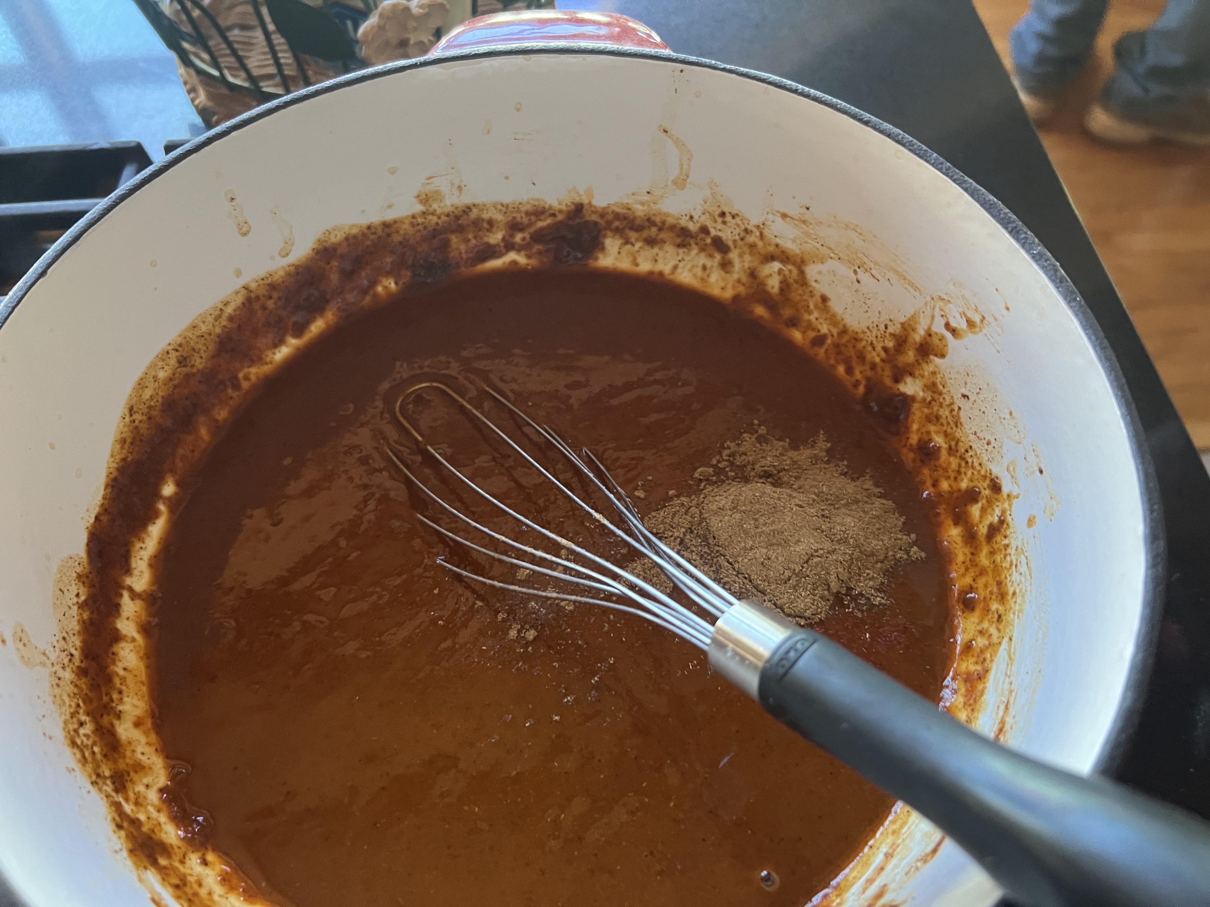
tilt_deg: -57.4
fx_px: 909
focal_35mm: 26
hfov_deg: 67.3
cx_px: 605
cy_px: 454
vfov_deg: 53.1
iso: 500
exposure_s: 1/40
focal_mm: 5.7
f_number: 1.5
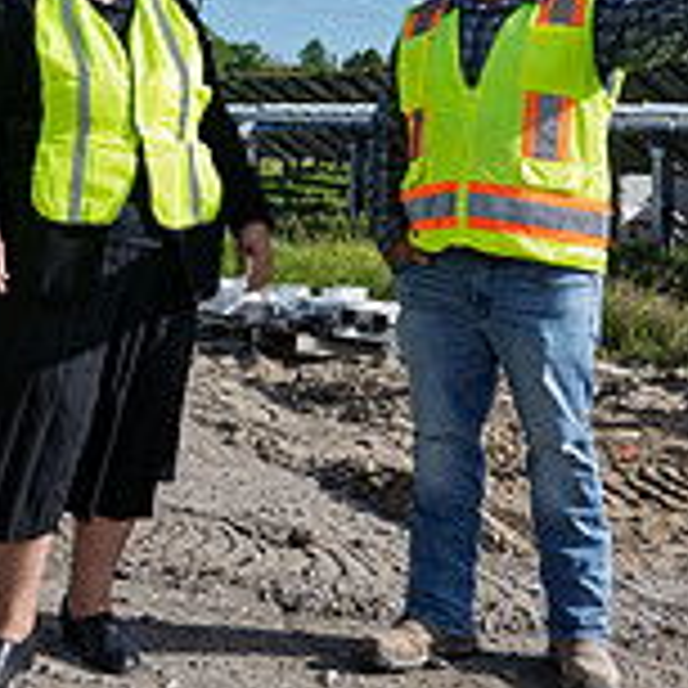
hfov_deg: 24.4
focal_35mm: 70
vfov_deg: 23.5
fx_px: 1574
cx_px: 189
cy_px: -18
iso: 200
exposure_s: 1/320
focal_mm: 28
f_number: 16
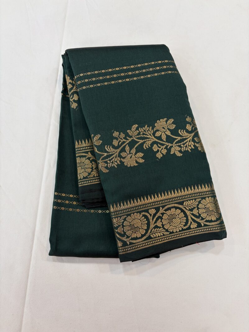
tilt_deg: -81.8
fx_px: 249
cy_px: 166
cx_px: 124
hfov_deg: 53.1
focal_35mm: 26
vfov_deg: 67.3
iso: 80
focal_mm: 5.96
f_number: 1.6
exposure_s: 1/50
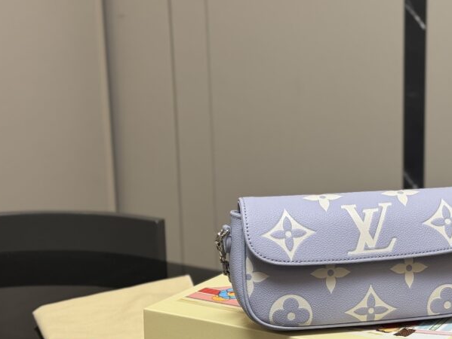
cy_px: 216
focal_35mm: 82
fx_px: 1071
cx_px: 376
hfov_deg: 23.4
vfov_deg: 18.0
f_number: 1.78
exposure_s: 1/89
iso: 100
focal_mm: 6.76
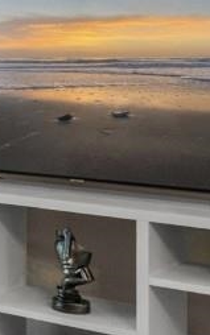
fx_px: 951
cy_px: 5
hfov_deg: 8.9
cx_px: -514
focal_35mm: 104
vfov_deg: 19.5
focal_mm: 16
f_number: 8
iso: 1250
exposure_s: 1/15
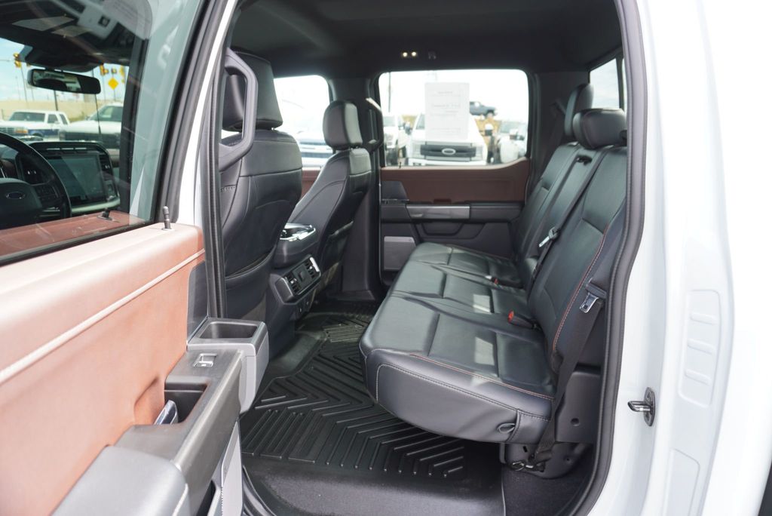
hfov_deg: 73.7
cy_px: 258
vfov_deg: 53.2
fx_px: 515
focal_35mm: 24
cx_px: 386
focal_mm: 16
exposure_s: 1/60
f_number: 4
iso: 100
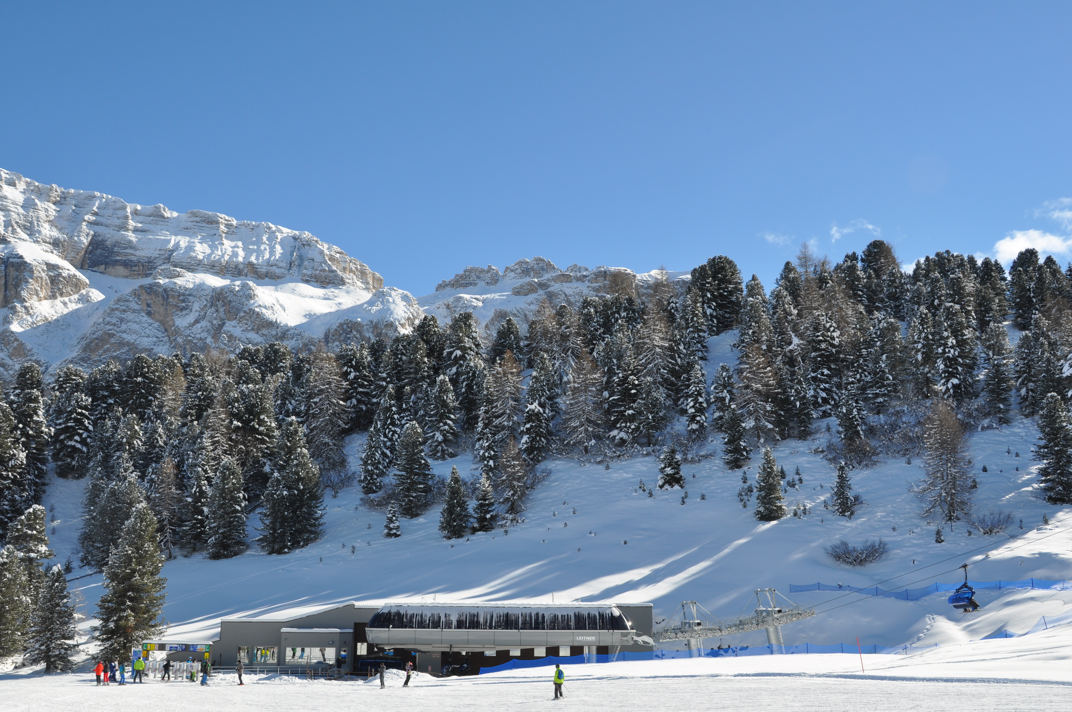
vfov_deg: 34.1
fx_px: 1160
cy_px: 356
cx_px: 536
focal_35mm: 39
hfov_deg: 49.6
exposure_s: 1/400
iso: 200
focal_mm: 26
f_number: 10
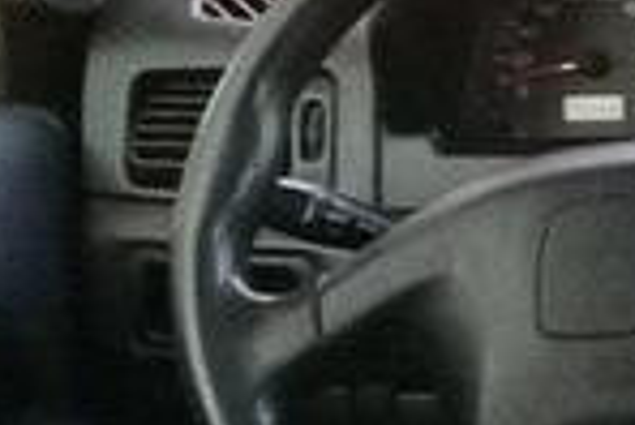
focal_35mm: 144
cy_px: 397
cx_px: 1326
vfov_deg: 9.5
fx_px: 2542
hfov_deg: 12.3
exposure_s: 1/33
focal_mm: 3.3
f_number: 2.2
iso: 125
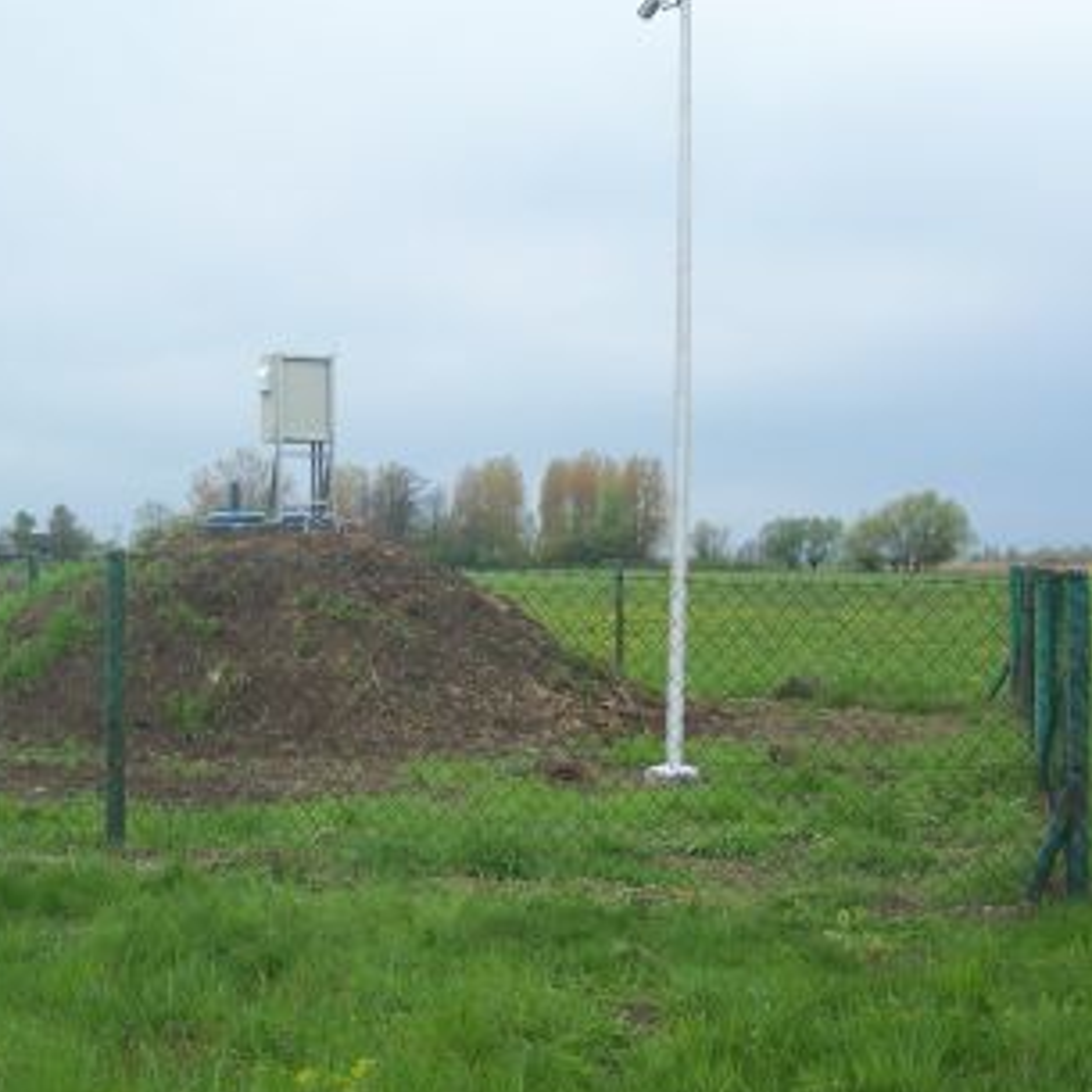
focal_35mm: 55
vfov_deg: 31.1
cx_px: 444
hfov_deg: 31.0
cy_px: 546
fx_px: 1963
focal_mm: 6.3
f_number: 2.8
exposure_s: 1/640
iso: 80
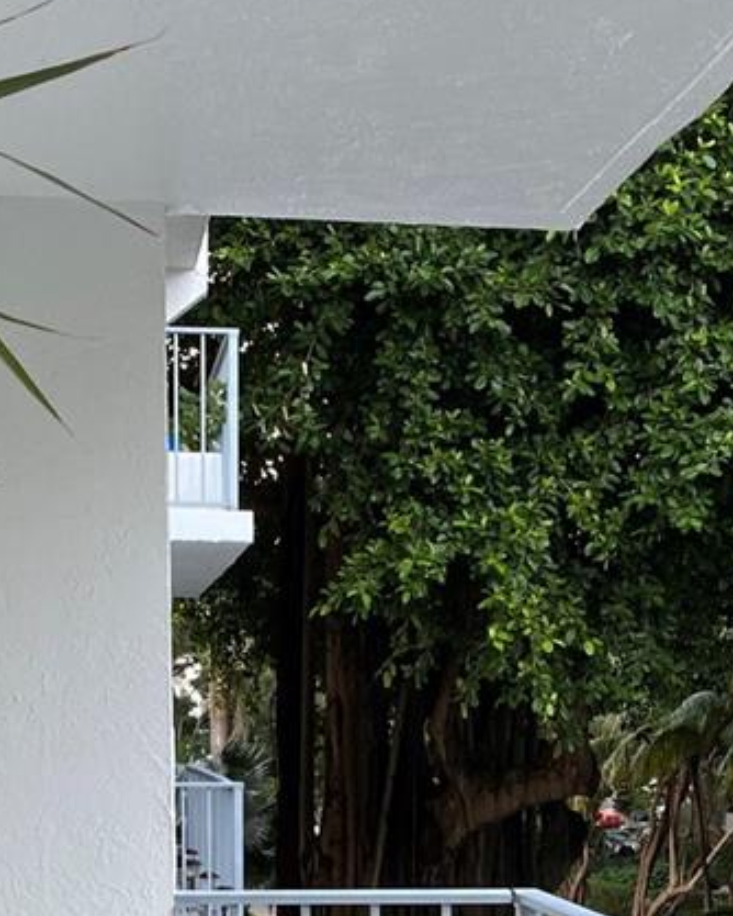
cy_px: 1074
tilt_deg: -8.9
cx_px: 309
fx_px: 1978
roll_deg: +0.1
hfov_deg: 21.0
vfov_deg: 23.9
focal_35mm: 73
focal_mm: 4.25
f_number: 1.8
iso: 125
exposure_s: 1/60
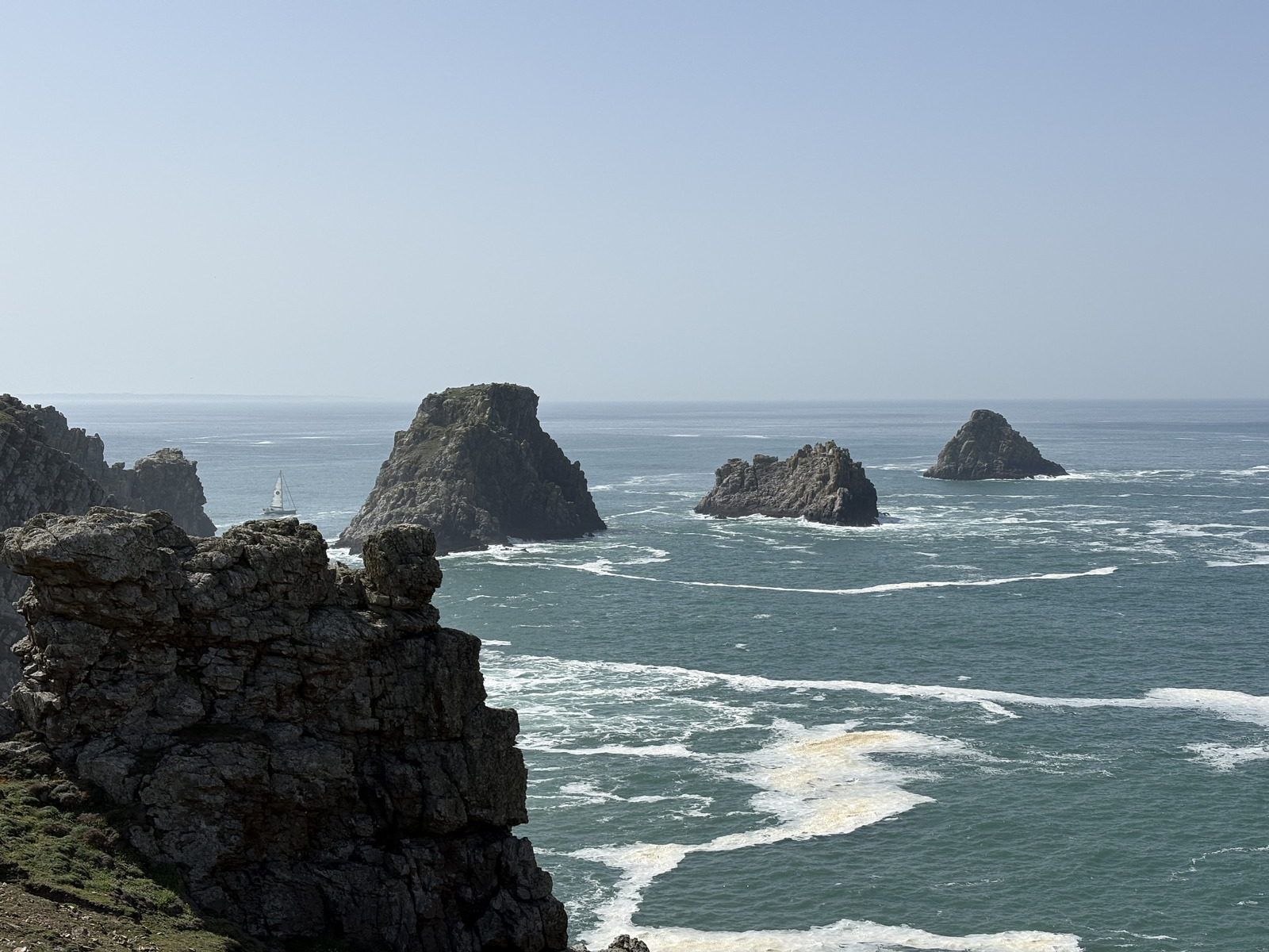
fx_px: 1906
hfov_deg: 36.8
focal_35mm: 52
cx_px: 634
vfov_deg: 28.0
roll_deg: +0.4
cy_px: 476
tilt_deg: -2.5
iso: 25
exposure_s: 1/4630
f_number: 1.6
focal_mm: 5.96
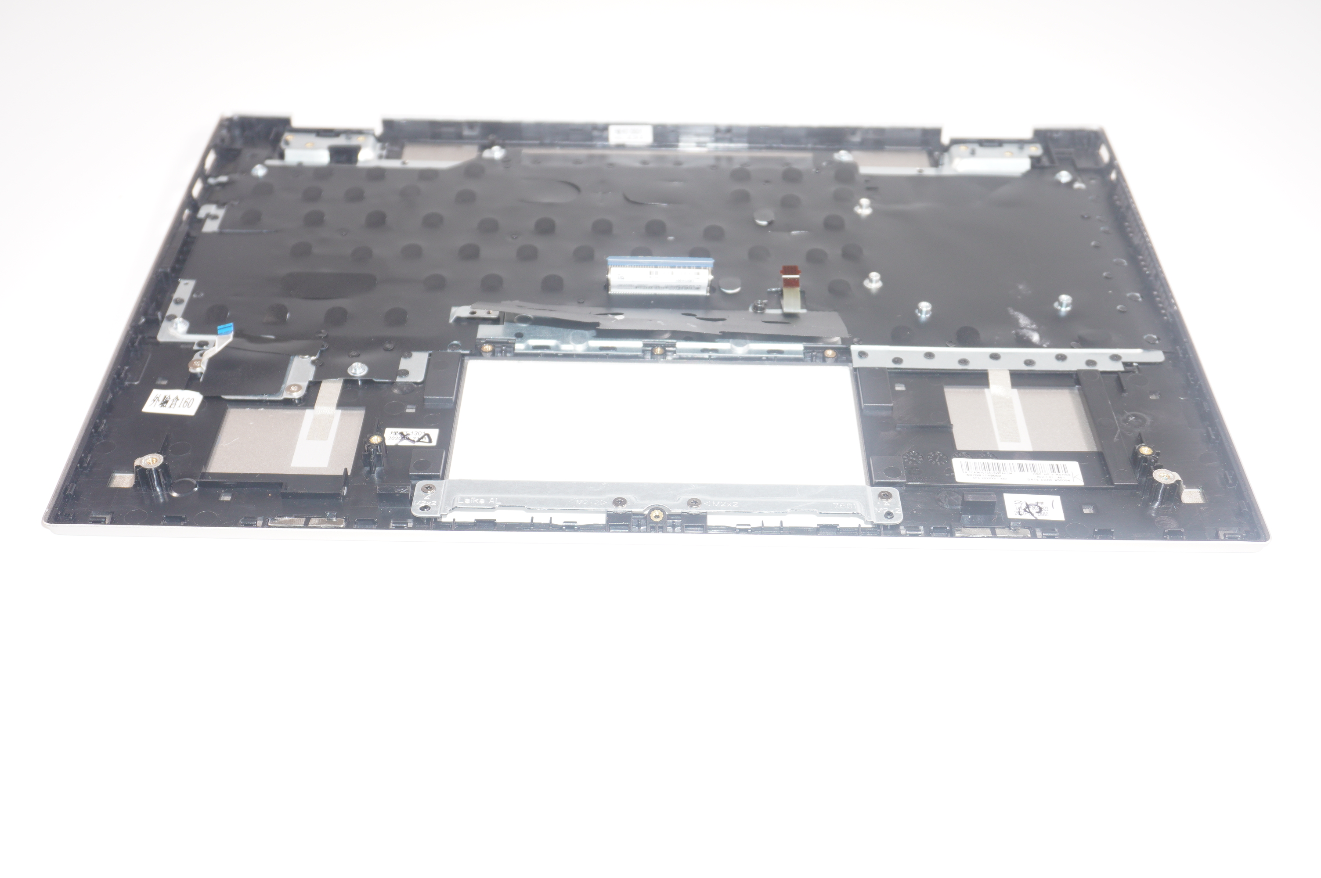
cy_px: 439
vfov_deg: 31.8
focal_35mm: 42
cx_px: 660
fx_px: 1540
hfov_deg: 46.4
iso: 250
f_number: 5.6
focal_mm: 28
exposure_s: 1/125
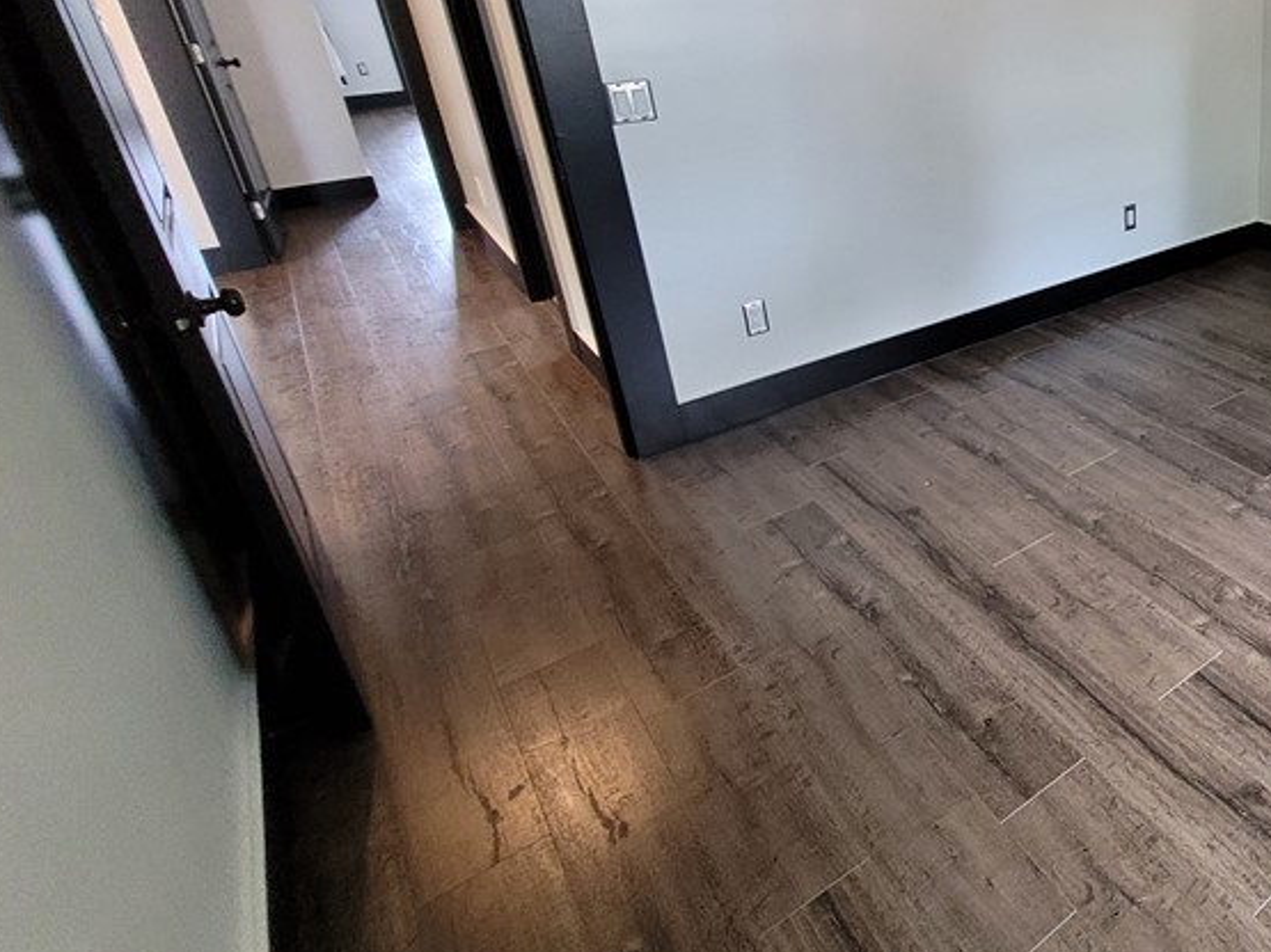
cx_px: 1156
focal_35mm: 24
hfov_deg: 60.1
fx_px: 881
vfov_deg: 55.2
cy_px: 291
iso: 400
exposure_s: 1/60
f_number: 2.2
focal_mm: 1.74
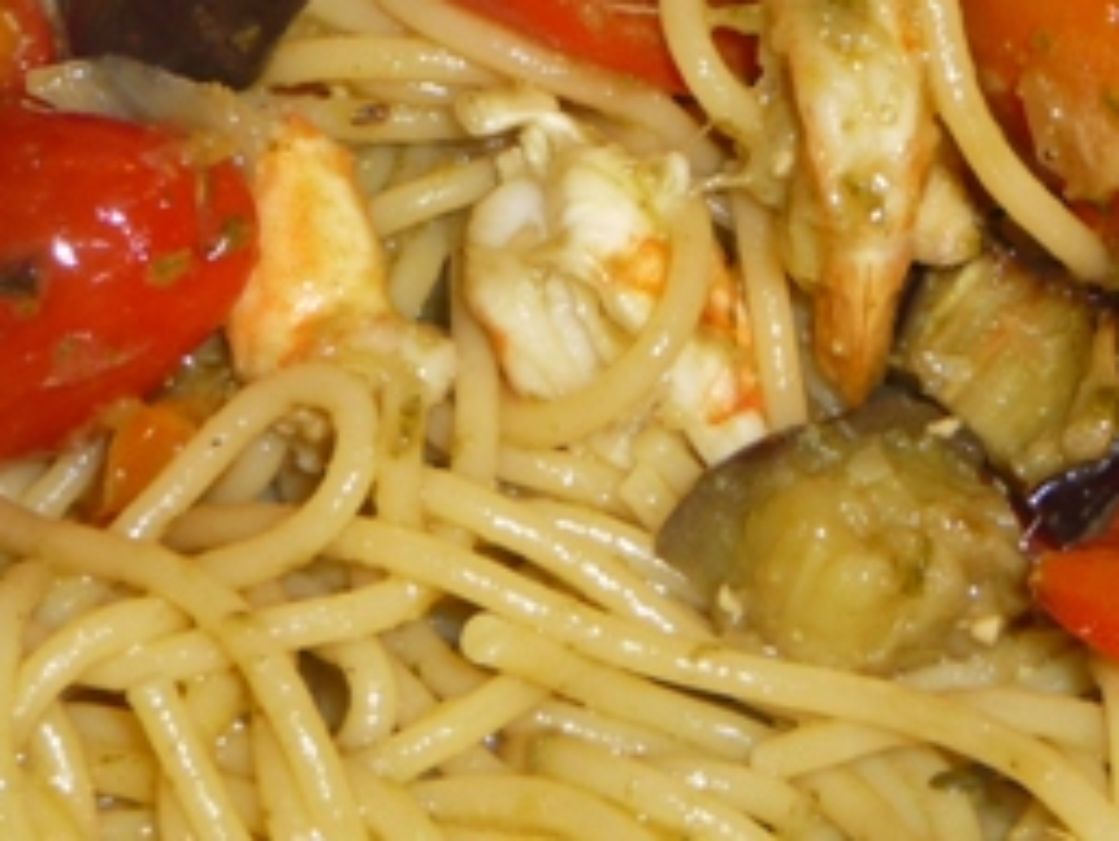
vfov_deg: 11.8
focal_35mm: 124
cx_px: 841
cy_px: -113
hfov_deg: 15.8
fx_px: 4012
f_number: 4.2
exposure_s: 1/30
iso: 100
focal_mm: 8.5
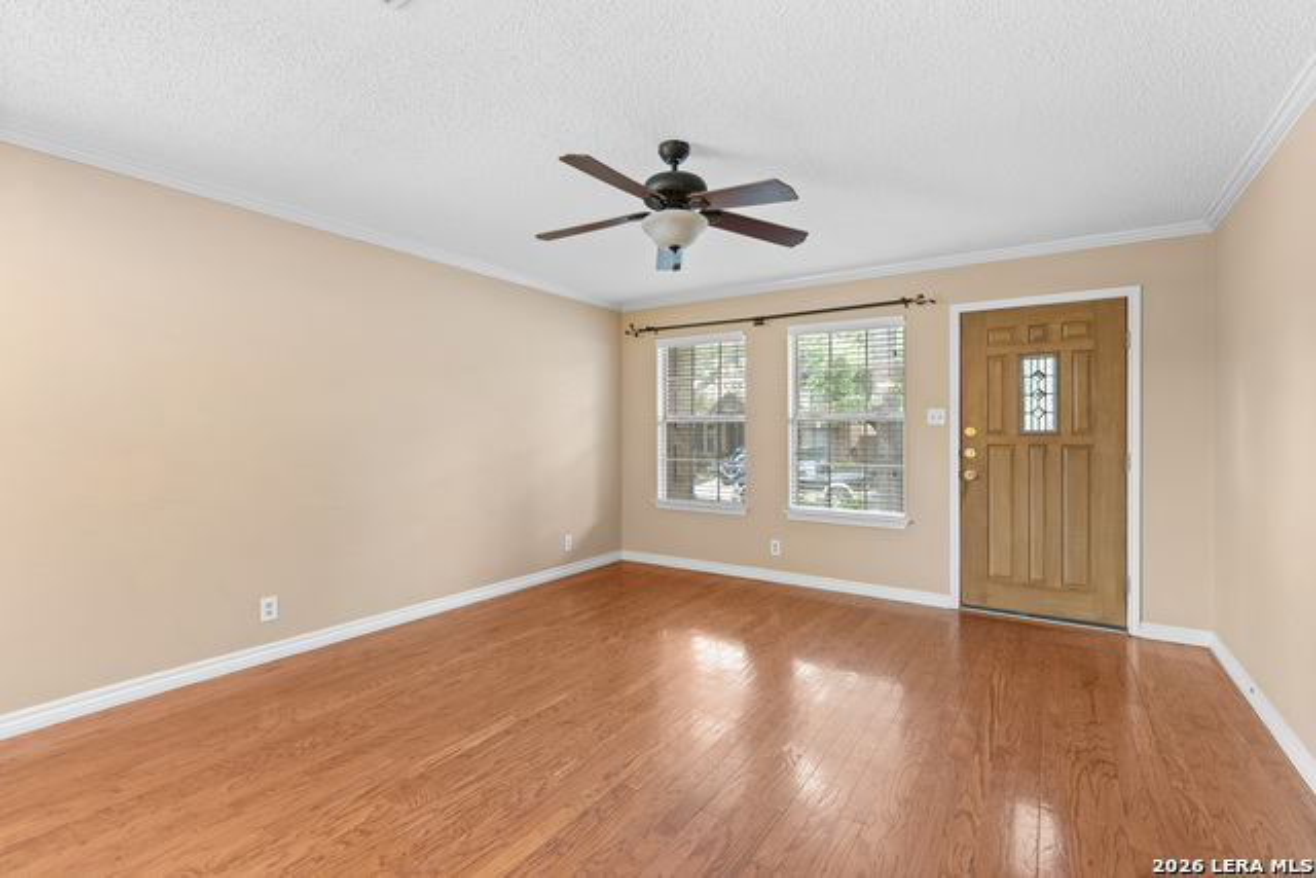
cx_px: 658
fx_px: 585
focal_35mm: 16
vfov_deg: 73.8
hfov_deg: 96.7
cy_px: 439
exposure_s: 1/4
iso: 320
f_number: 7.1
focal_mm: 16
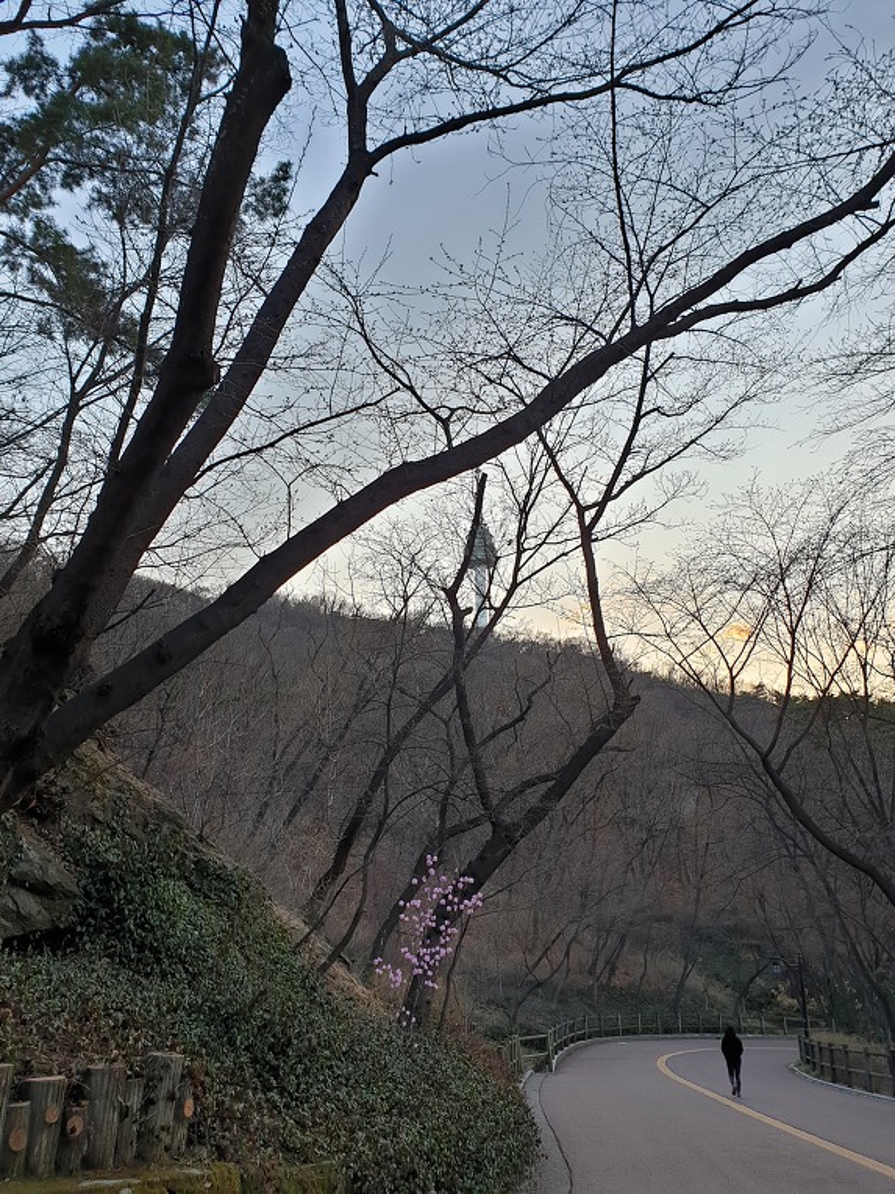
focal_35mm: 26
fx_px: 896
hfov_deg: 53.1
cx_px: 448
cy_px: 597
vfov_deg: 67.3
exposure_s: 1/61
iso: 50
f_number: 2.4
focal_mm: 4.3
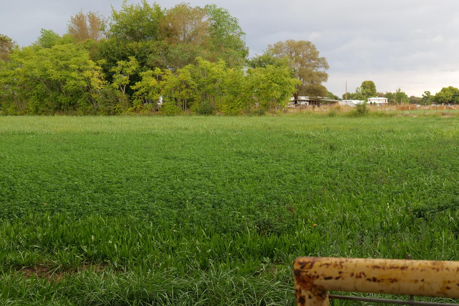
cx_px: 422
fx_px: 535
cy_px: 167
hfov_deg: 42.2
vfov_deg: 31.9
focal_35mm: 42
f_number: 5.5
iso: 200
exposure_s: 1/100
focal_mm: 20
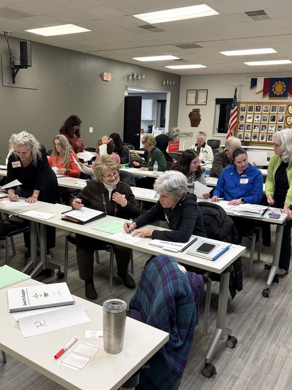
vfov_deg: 56.8
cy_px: 205
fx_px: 360
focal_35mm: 32
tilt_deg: -12.0
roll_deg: -2.3
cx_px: 124
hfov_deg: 44.0
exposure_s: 1/120
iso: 200
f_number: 1.78
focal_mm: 6.76
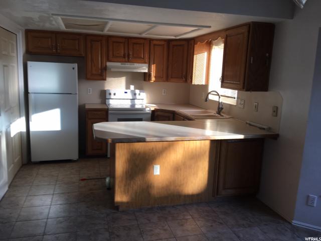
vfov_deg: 48.2
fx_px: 269
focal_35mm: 29
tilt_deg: -11.6
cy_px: 120
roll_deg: -2.9
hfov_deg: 61.7
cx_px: 160
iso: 25
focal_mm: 4.15
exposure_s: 1/60
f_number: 2.2
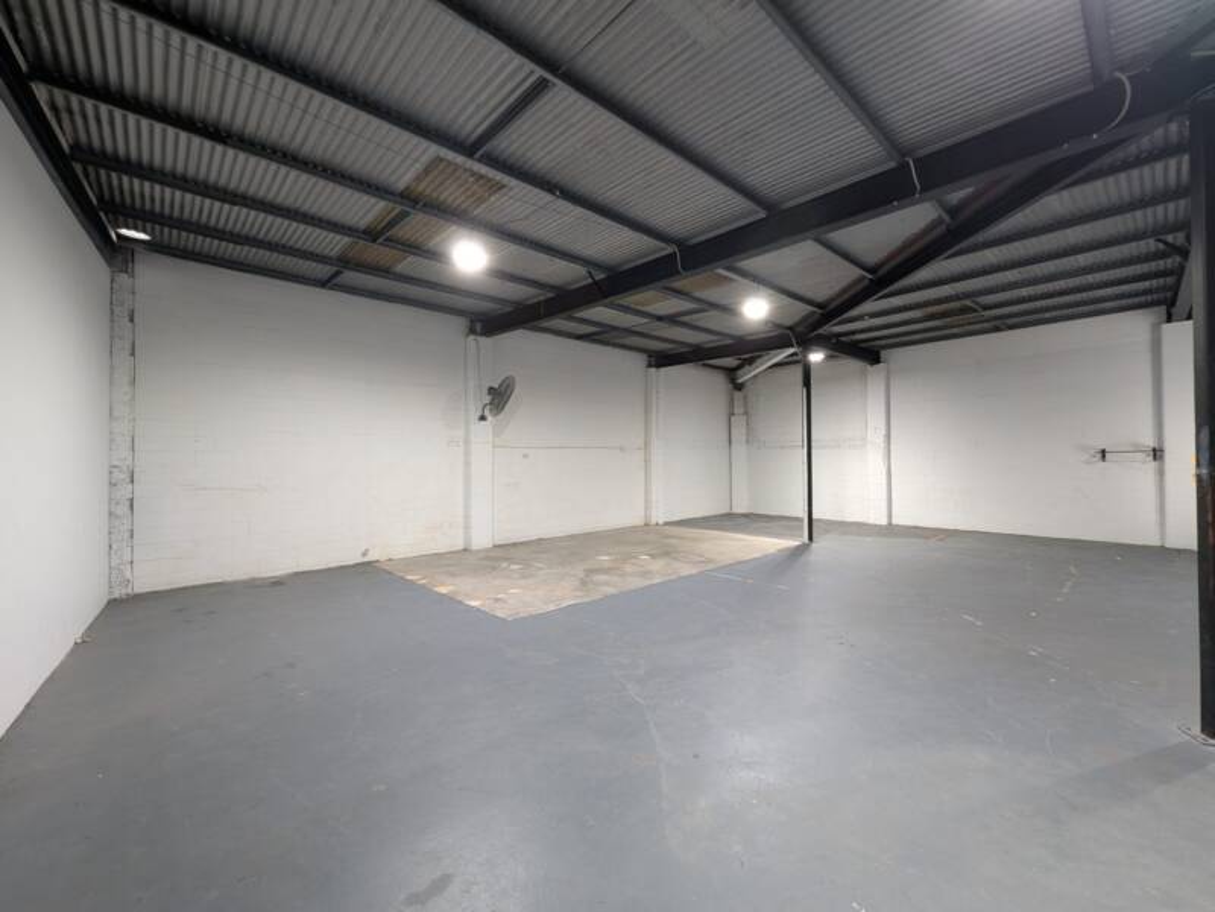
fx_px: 456
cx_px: 608
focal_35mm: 13
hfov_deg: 106.2
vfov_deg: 89.9
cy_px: 456
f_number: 2.2
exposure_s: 1/23.8
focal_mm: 1.95
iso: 73
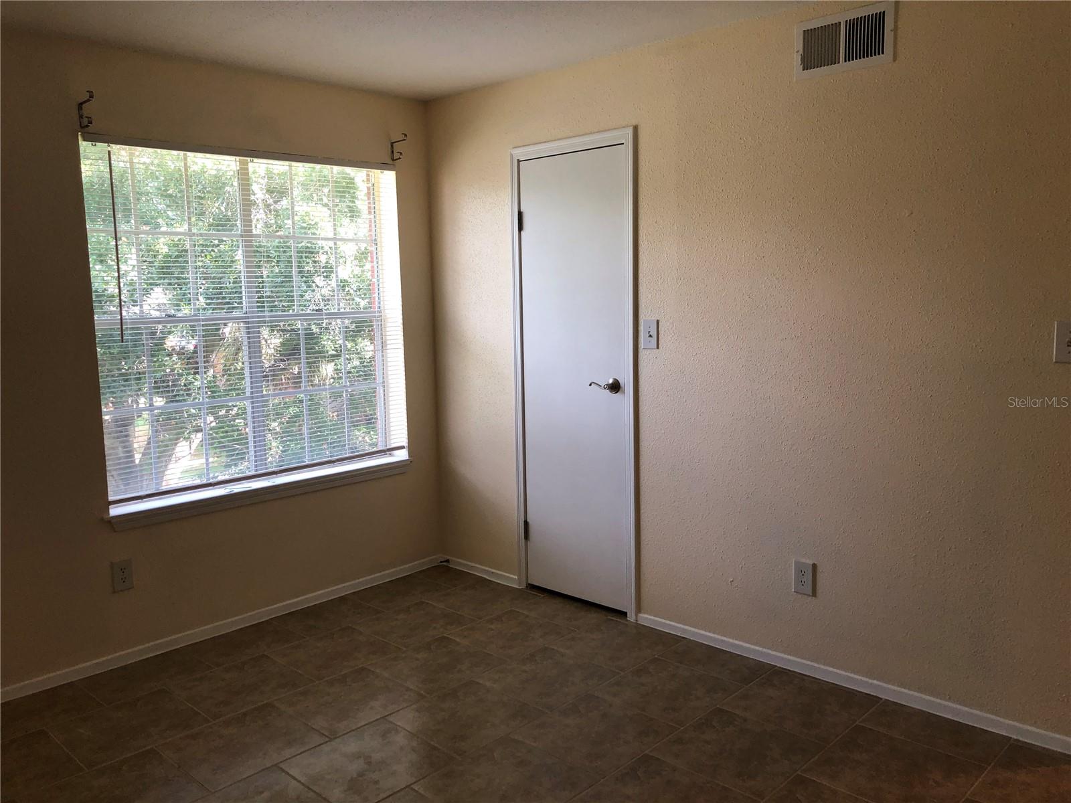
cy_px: 402
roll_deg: +1.0
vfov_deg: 49.7
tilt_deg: -7.4
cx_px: 536
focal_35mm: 28
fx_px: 866
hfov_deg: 63.4
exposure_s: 1/120
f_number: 1.8
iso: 64
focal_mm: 3.99
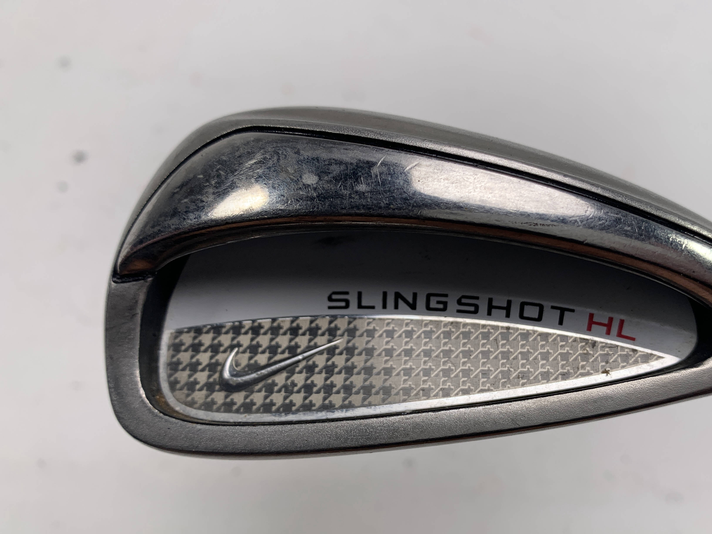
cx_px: 421
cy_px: 297
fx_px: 658
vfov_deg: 44.1
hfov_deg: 56.5
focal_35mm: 32
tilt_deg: -61.7
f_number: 1.8
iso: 25
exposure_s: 1/297
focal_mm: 4.25
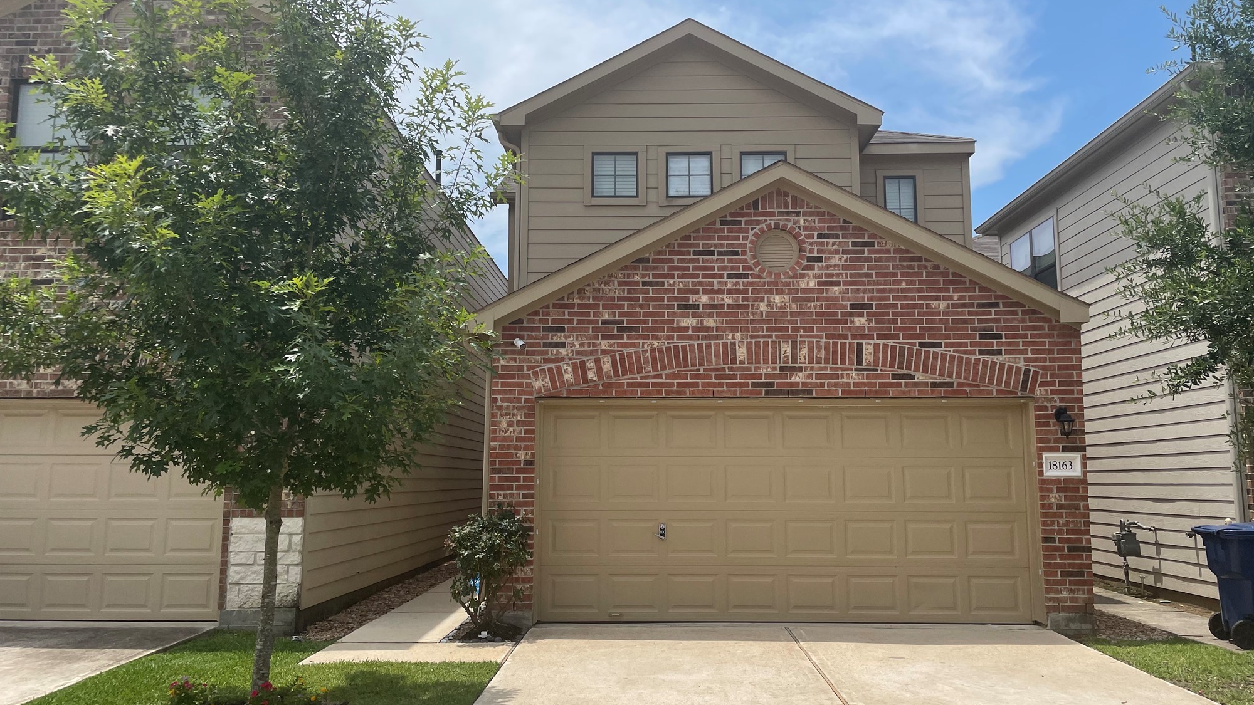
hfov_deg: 66.1
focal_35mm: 29
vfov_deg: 40.2
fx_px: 964
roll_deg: +0.7
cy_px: 357
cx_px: 638
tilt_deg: +7.0
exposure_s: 1/4651
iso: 32
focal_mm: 4.2
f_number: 1.6
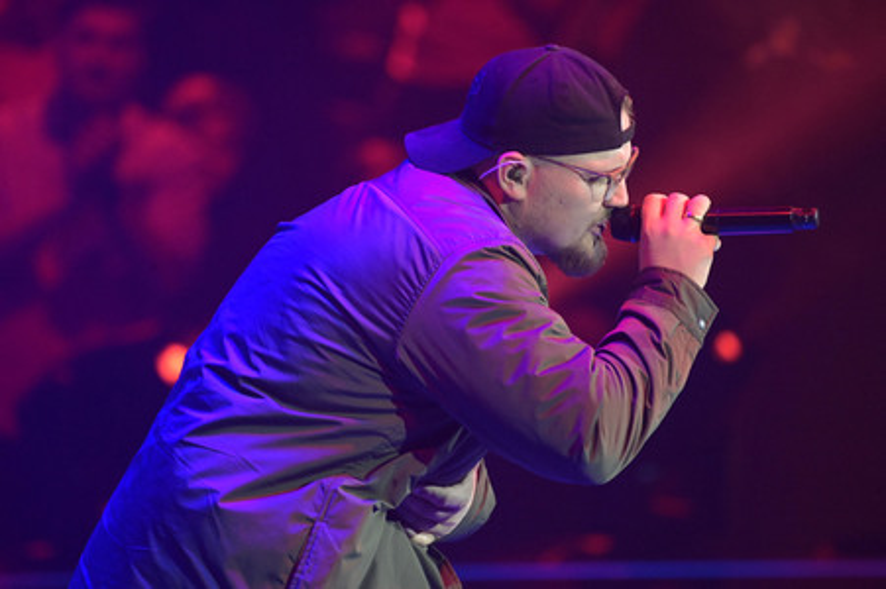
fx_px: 12296
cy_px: 294
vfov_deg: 2.7
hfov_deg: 4.1
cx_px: 443
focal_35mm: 500
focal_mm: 500
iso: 12800
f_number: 5.6
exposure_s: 1/400
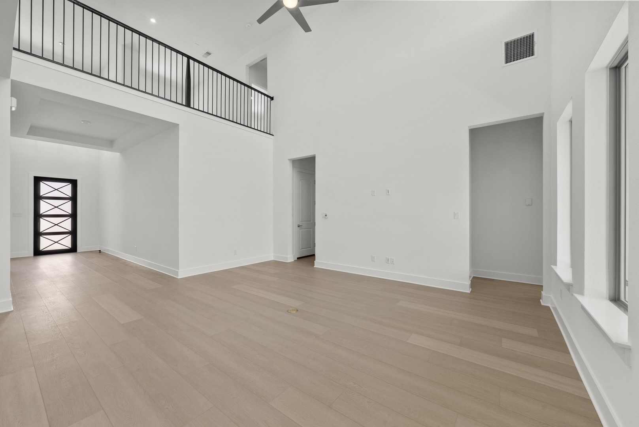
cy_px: 214
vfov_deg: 81.3
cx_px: 320
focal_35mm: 14
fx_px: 249
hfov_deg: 104.2
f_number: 11
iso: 400
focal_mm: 14
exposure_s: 1/13
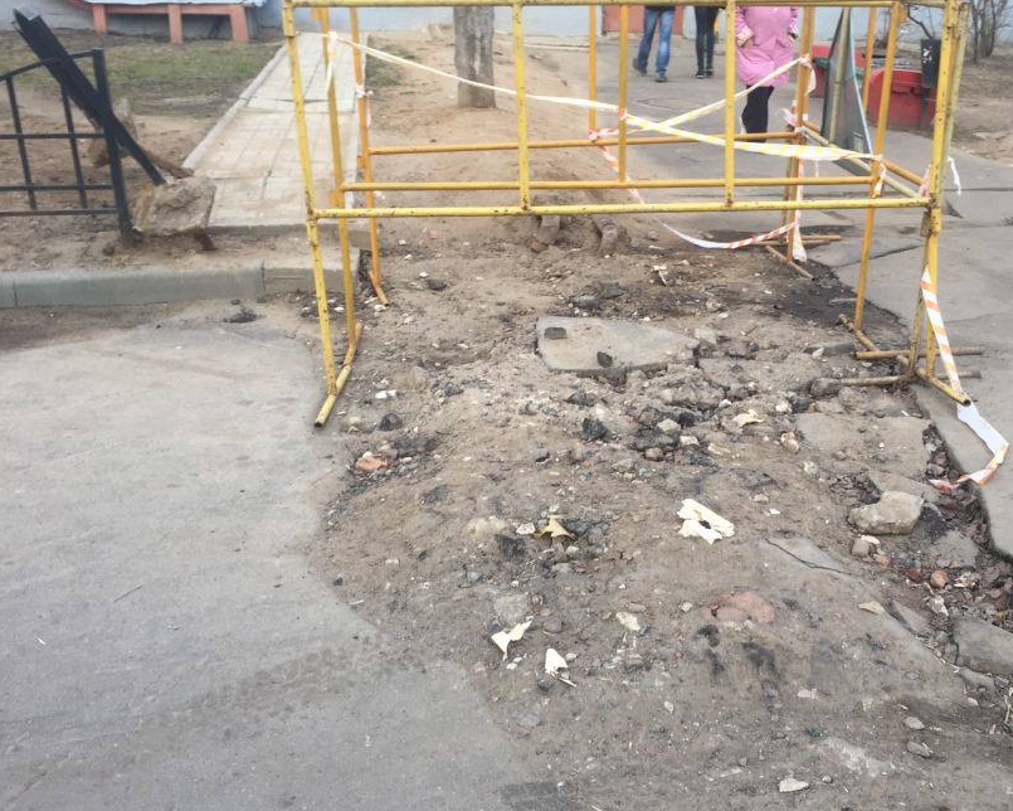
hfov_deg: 49.7
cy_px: 440
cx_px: 638
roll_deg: -2.4
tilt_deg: -22.6
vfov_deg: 41.1
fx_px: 1079
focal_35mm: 36
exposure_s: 1/50
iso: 32
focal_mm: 4.15
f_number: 2.2
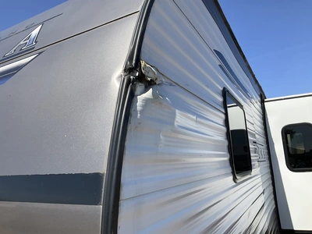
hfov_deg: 61.7
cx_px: 156
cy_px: 117
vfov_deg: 48.2
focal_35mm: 29
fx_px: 261
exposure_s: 1/1675
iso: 25
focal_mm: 3
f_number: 1.8
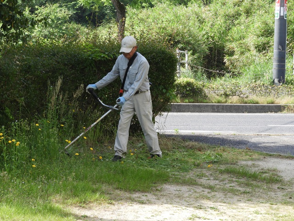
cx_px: 147
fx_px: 1699
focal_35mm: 200
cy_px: 110
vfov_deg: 7.4
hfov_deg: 9.9
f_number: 5.3
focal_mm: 35.8
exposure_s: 1/125
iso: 100
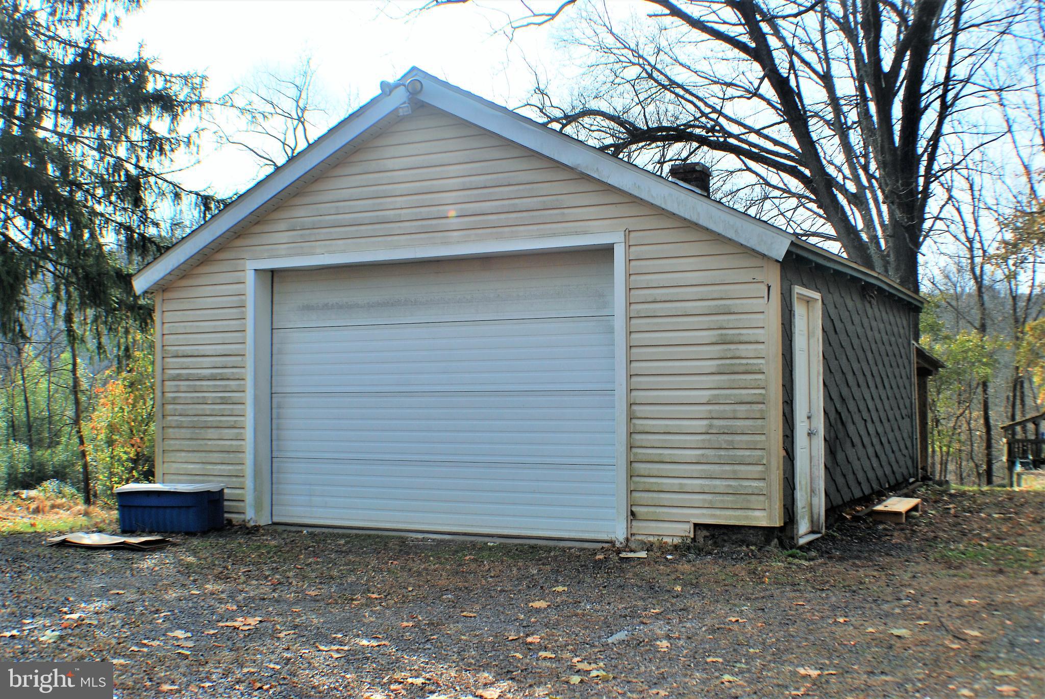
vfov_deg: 25.8
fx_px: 1525
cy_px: 350
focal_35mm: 52
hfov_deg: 37.8
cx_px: 522
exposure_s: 1/250
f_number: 8
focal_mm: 35
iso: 100
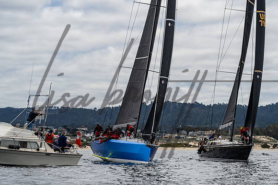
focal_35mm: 126
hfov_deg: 16.2
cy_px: 96
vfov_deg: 10.8
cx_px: 160
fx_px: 977
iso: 500
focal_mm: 105
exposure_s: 1/2000
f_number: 7.1
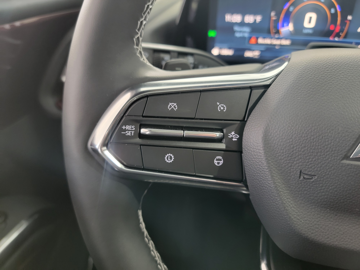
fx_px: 250
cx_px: 180
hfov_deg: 71.6
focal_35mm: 24
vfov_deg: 56.8
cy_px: 135
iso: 500
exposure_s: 1/40
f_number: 1.8
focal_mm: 6.7
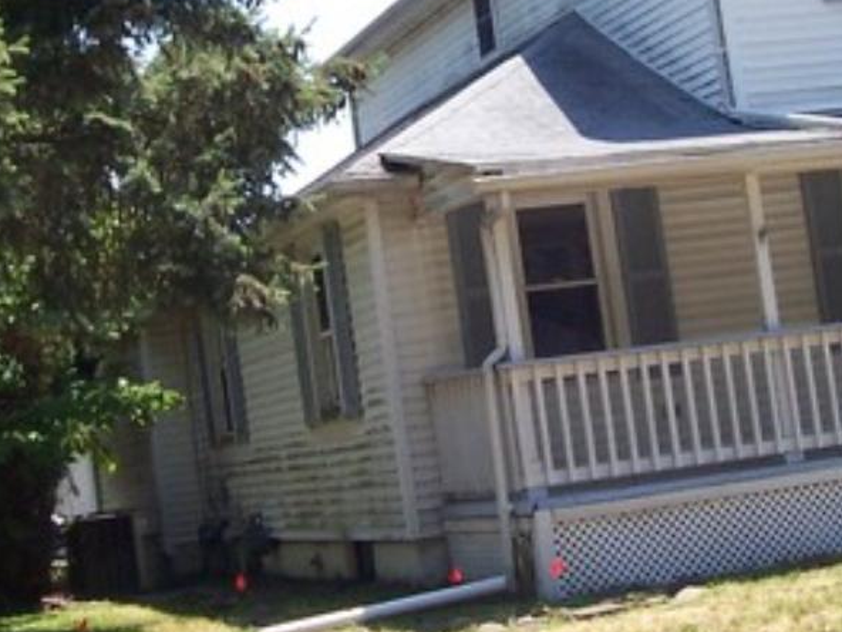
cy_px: 108
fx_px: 2189
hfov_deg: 21.8
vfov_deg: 16.3
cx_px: 448
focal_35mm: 90
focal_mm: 5.6
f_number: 5.6
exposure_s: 1/250
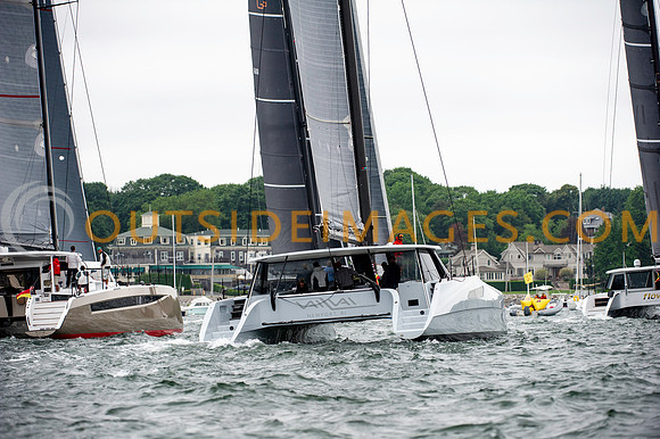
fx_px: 3664
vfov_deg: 6.9
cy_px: 220
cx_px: 330
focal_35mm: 200
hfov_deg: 10.3
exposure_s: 1/800
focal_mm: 200
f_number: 5.6
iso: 500
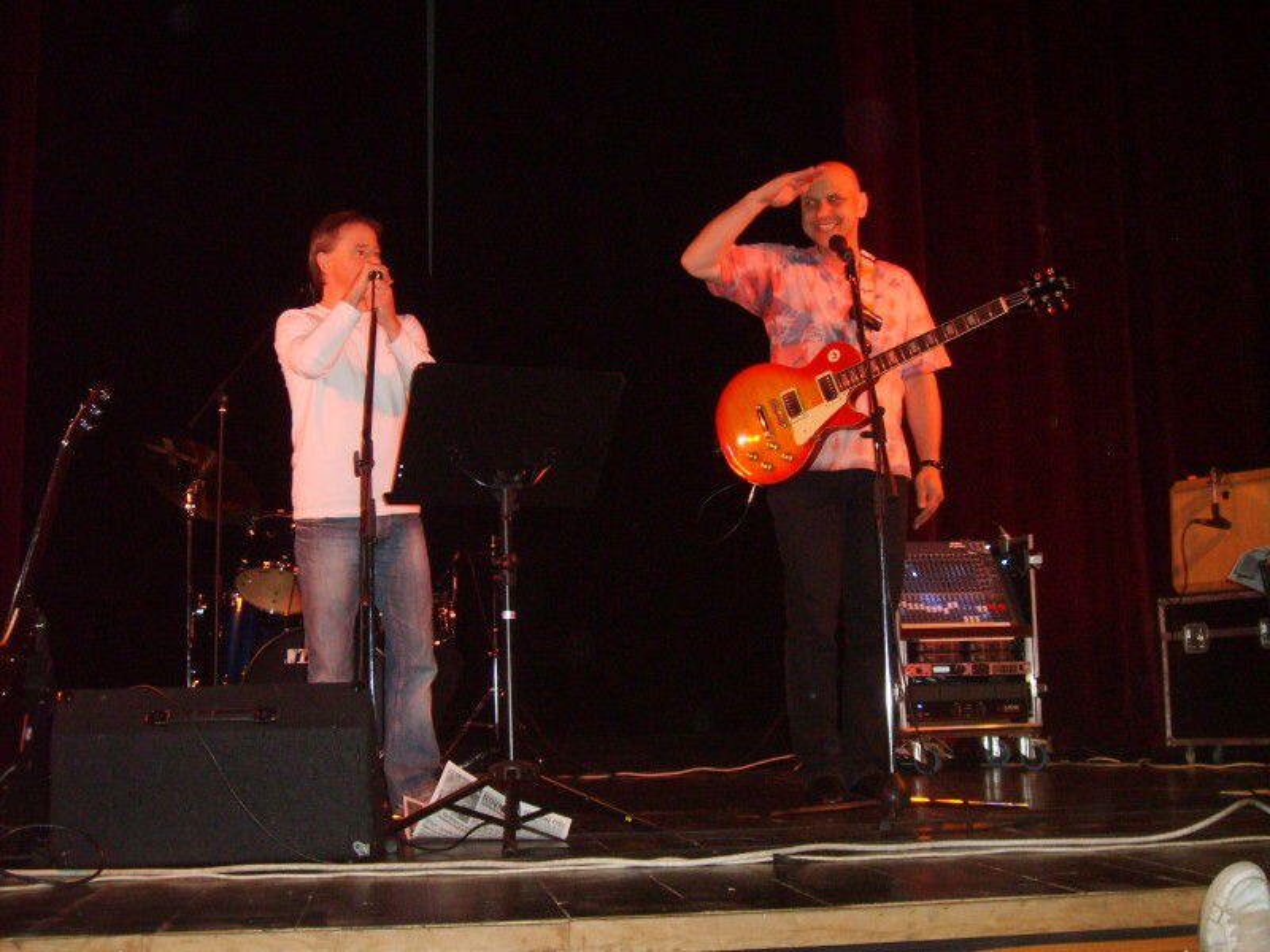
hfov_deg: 43.9
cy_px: 476
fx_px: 1578
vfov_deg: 33.6
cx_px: 635
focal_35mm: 43
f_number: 3
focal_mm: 7.2
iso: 253
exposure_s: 1/45
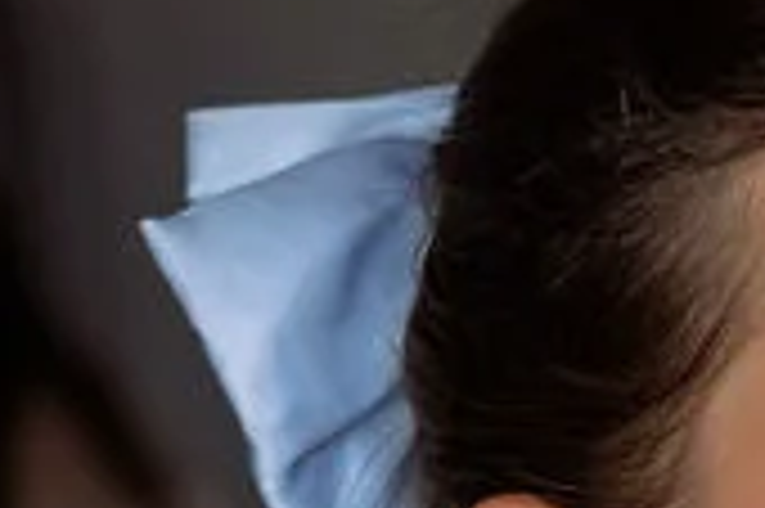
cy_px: 960
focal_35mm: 277
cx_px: 2061
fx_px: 5880
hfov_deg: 6.9
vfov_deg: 4.9
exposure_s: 1/200
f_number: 2.8
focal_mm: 46
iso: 400
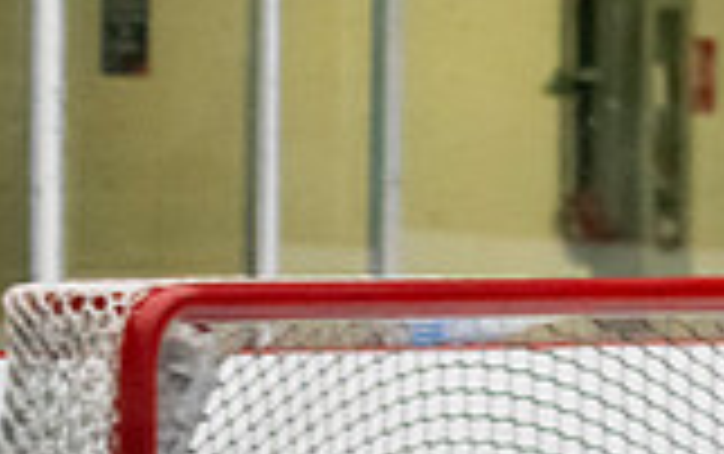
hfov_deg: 3.9
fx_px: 10508
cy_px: 816
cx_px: 1330
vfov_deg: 2.5
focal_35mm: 532
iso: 2000
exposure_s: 1/640
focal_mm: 80
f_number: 3.2
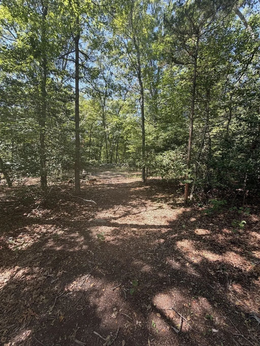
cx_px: 130
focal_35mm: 14
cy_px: 173
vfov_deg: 102.1
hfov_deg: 85.7
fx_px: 140
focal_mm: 2.22
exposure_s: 1/143
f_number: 2.2
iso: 40
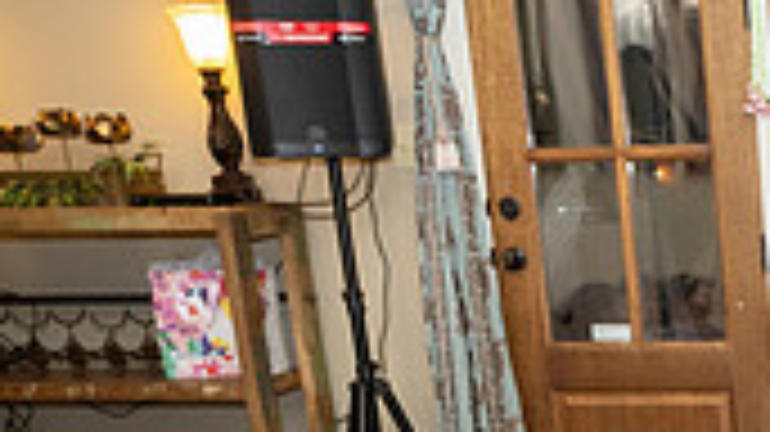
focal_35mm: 88
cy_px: 830
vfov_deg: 12.3
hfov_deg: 21.1
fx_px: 1796
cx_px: 1103
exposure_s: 1/160
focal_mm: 24
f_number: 3.2
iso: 1000
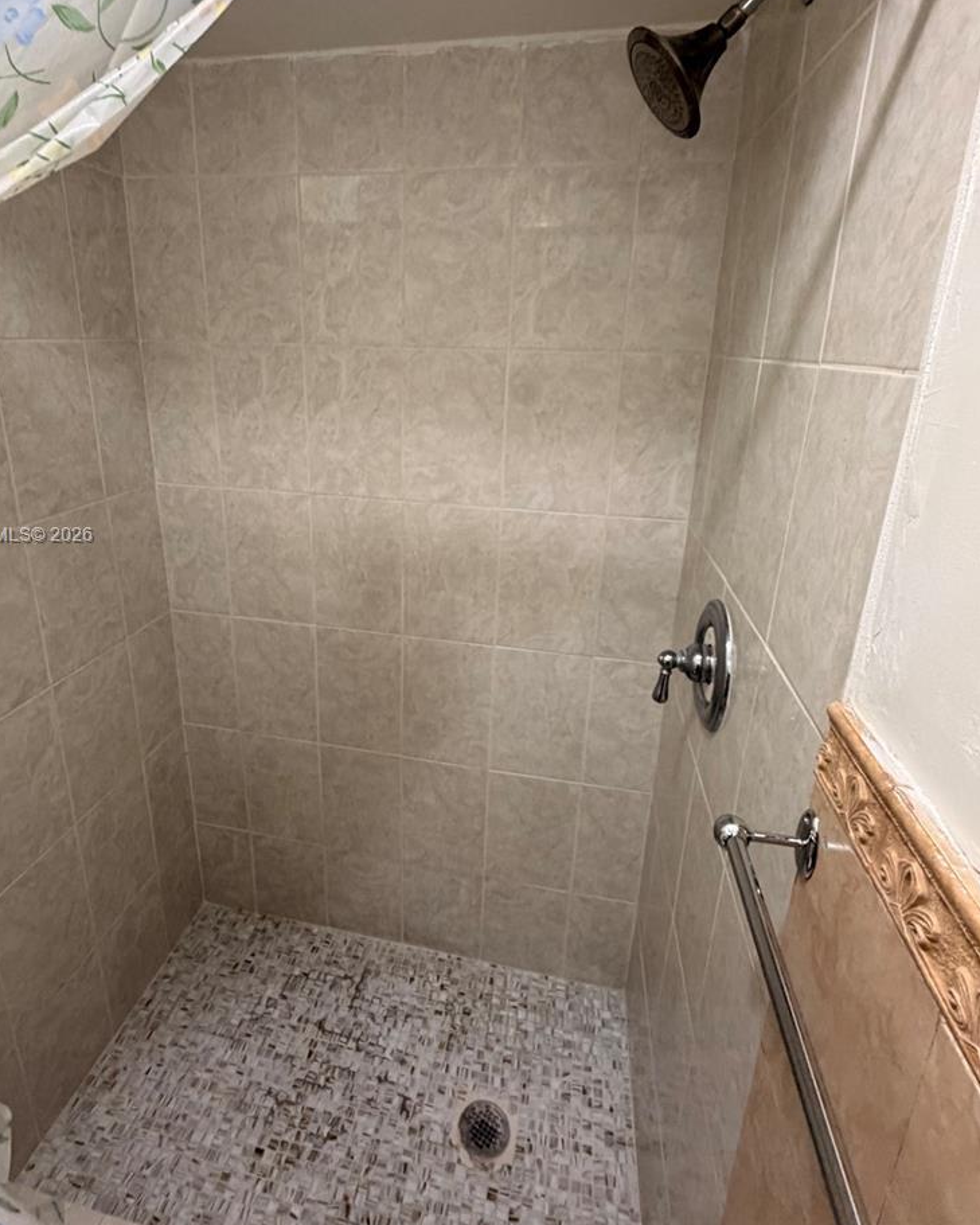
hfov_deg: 73.7
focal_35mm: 18
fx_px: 652
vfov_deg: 86.0
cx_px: 449
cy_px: 537
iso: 320
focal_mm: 2.22
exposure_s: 1/60
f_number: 2.2
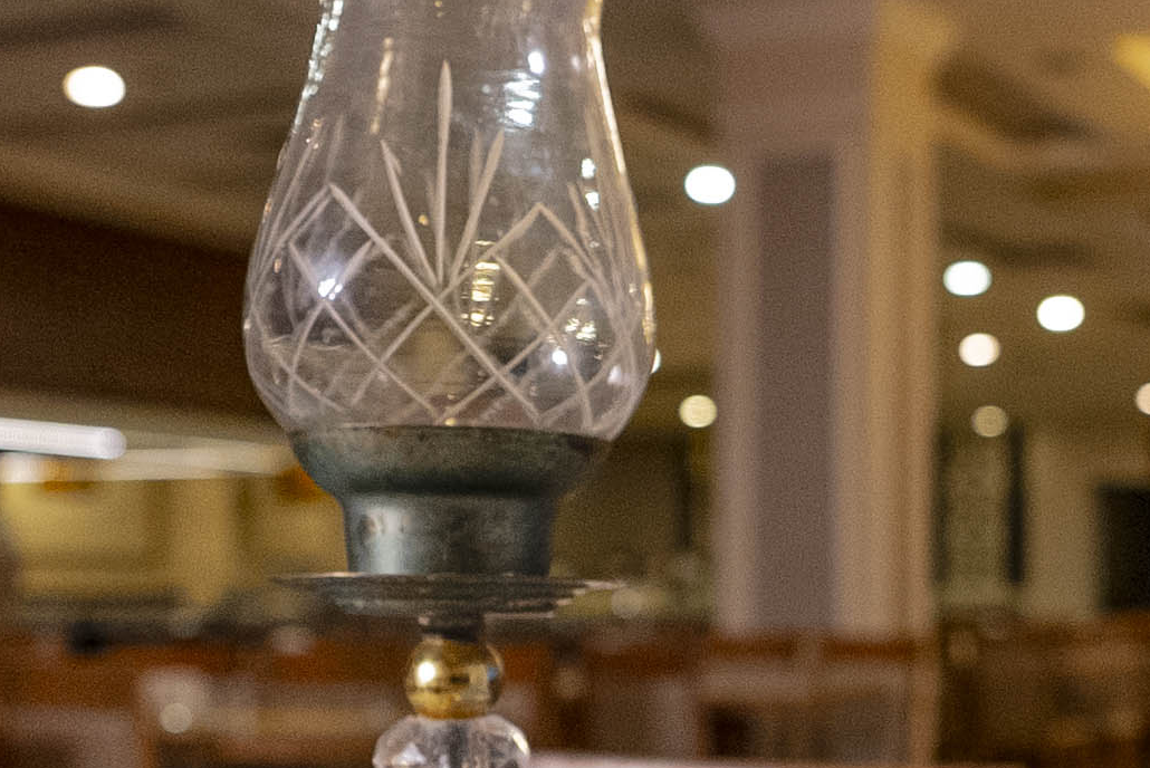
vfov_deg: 19.2
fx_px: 2237
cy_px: 676
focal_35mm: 70
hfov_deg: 28.5
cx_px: 835
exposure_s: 1/160
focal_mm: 17
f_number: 2.8
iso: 2500
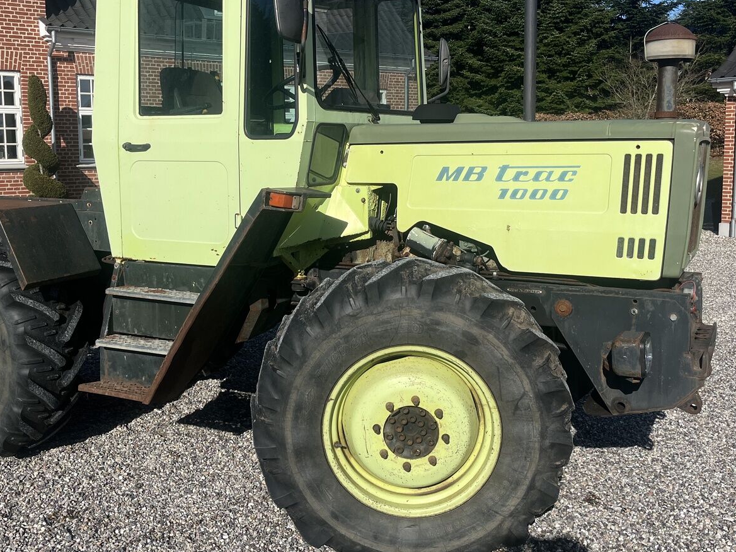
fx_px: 808
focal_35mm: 38
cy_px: 240
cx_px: 324
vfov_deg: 37.7
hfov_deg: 48.9
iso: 50
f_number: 1.6
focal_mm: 5.1
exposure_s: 1/5556
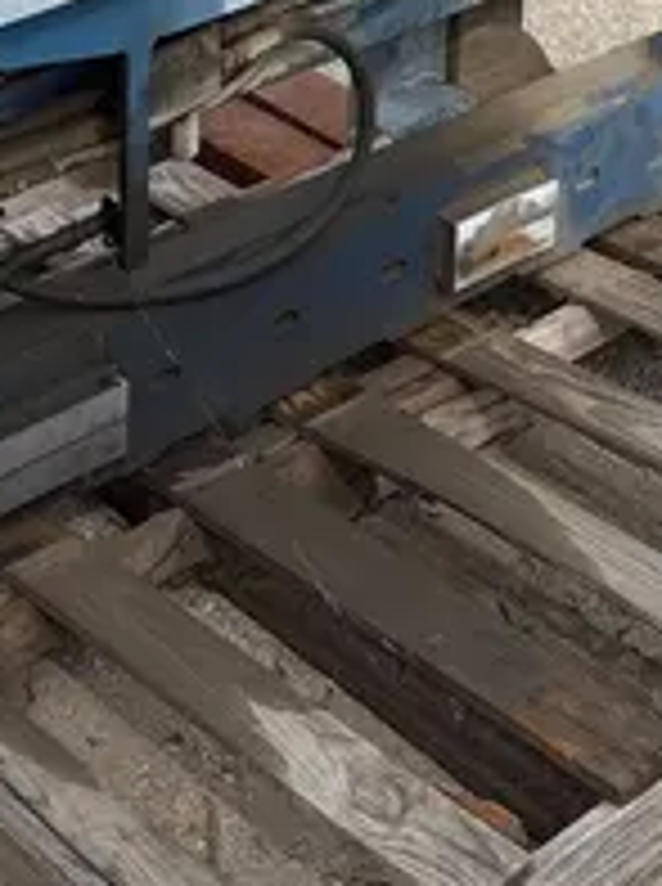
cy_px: -439
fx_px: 2481
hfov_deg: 15.2
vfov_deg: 18.1
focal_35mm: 97
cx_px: 234
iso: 50
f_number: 1.6
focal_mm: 5.96
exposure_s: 1/2857
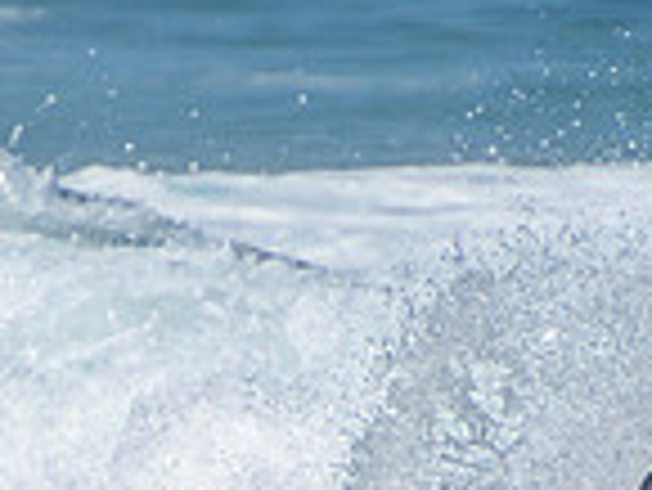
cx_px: 405
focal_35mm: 2312
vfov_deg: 0.6
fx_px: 43583
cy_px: 704
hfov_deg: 0.9
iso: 200
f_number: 5.6
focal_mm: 400
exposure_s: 1/2000
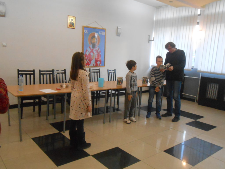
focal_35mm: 30
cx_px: 112
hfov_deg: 60.0
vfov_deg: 46.8
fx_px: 195
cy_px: 84
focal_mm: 5.3
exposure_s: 1/40
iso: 800
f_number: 3.8
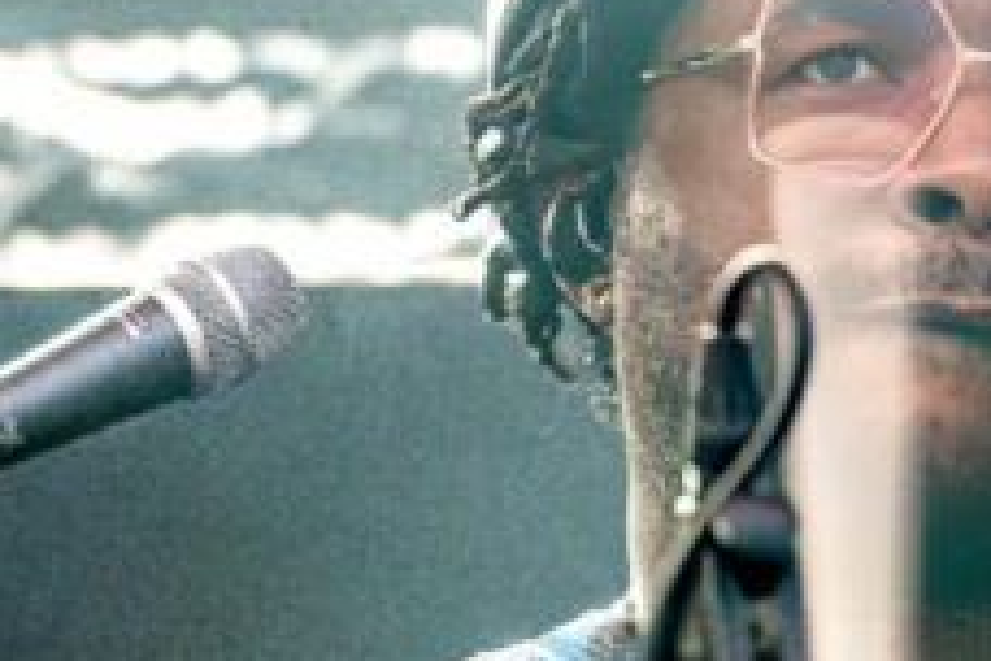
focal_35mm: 1124
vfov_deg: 1.2
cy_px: 381
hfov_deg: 1.8
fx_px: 30939
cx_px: 1165
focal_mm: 400
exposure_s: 1/40
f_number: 8
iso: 1600
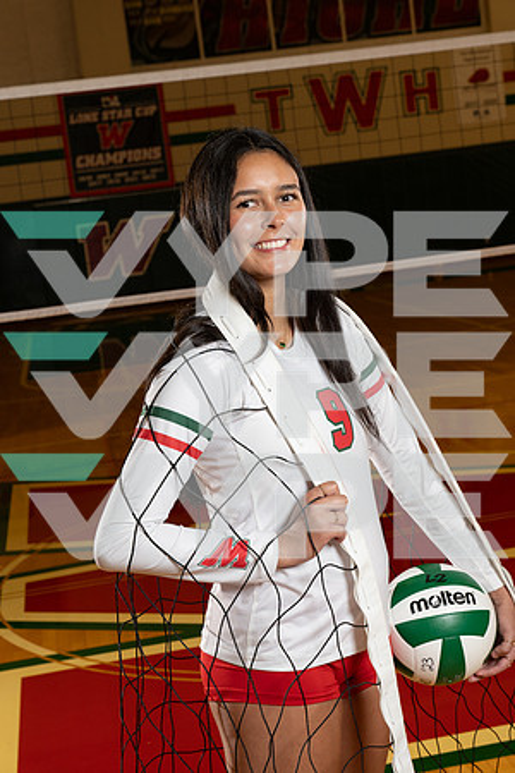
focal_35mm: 63
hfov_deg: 21.6
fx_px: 1352
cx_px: 258
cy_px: 386
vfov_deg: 31.9
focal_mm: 63
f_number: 8
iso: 1250
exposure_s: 1/250
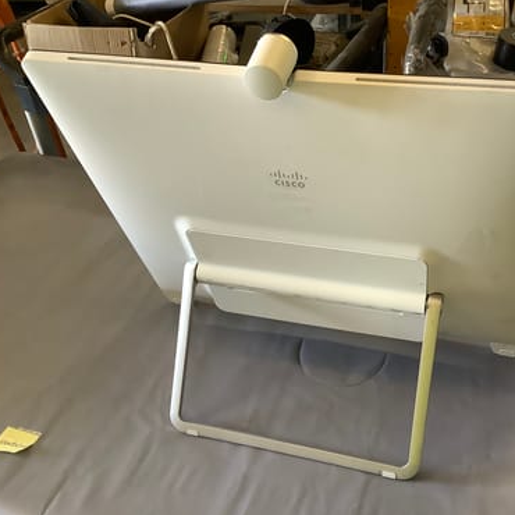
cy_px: 258
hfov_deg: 44.5
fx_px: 623
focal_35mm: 37
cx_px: 330
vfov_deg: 44.9
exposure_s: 1/50
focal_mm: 3.3
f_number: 2.4
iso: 160
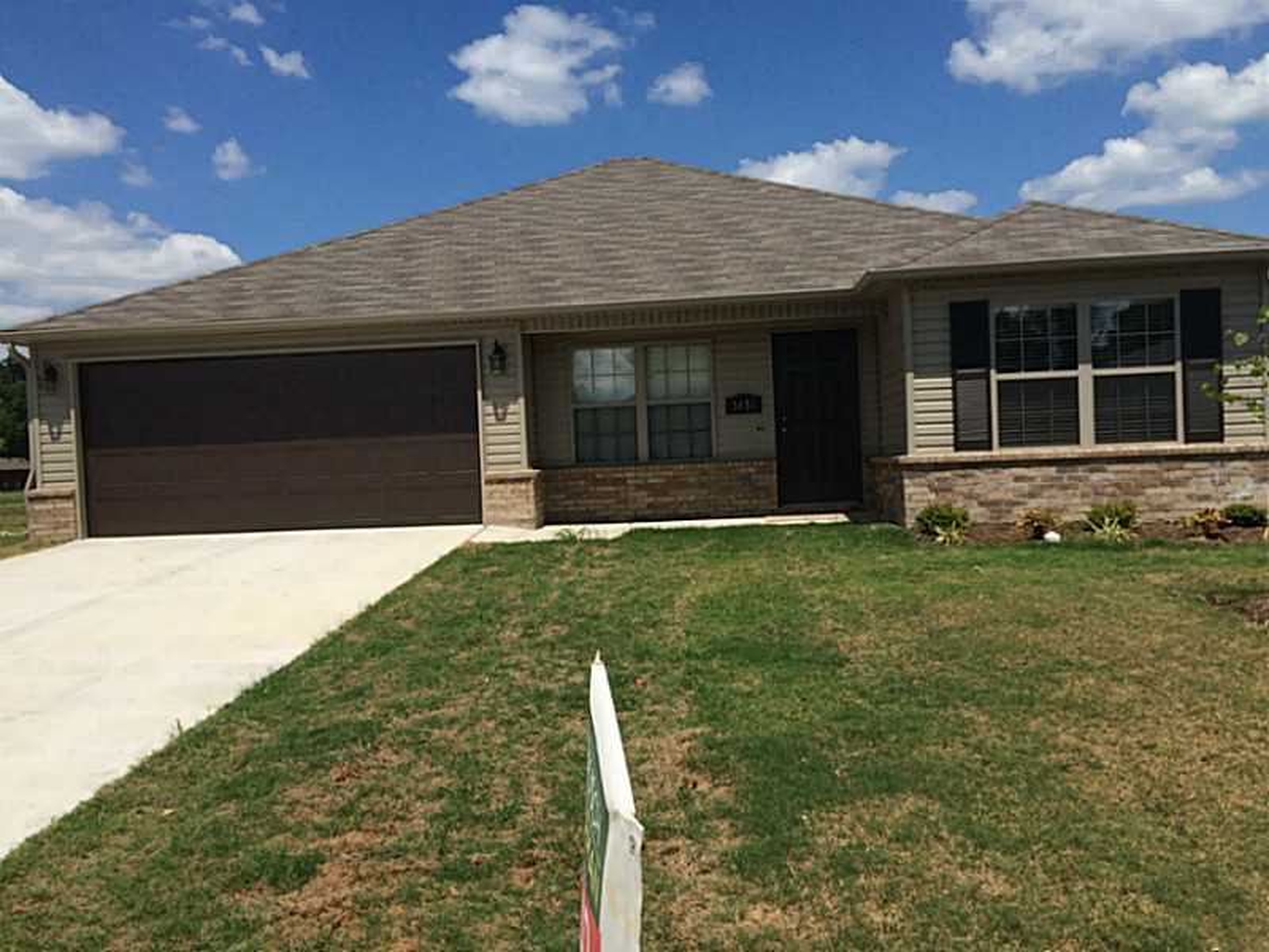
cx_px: 634
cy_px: 476
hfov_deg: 61.7
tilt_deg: -3.0
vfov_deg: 48.2
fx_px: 1063
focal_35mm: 29
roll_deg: +2.9
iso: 32
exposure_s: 1/3731
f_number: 2.2
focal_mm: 4.15
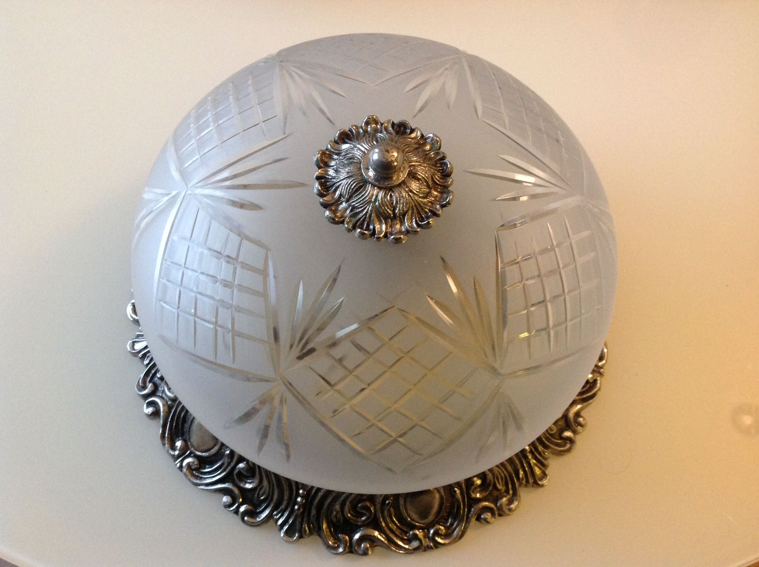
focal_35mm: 35
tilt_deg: -67.6
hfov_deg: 52.7
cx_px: 380
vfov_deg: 40.6
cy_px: 284
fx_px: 766
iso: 250
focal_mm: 4.28
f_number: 2.4
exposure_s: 1/17
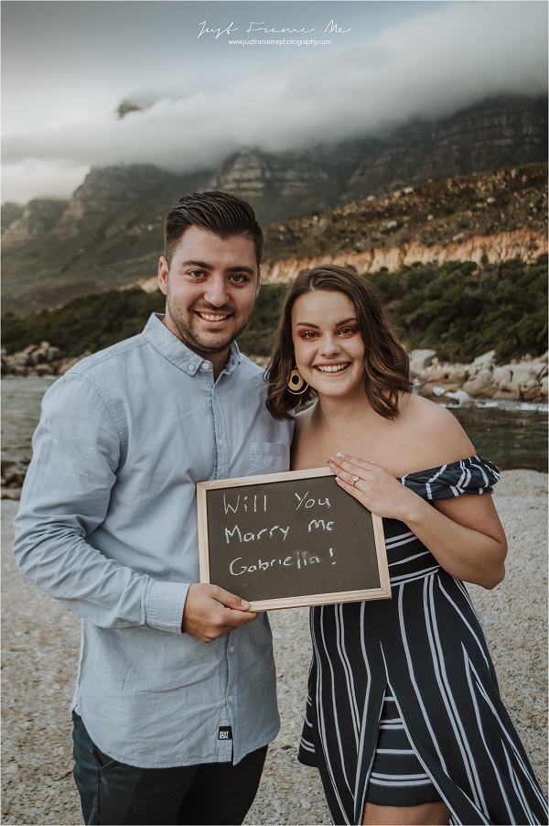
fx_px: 893
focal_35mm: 39
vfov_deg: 49.6
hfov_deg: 34.2
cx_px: 274
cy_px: 413
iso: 560
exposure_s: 1/500
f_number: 4.2
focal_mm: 26
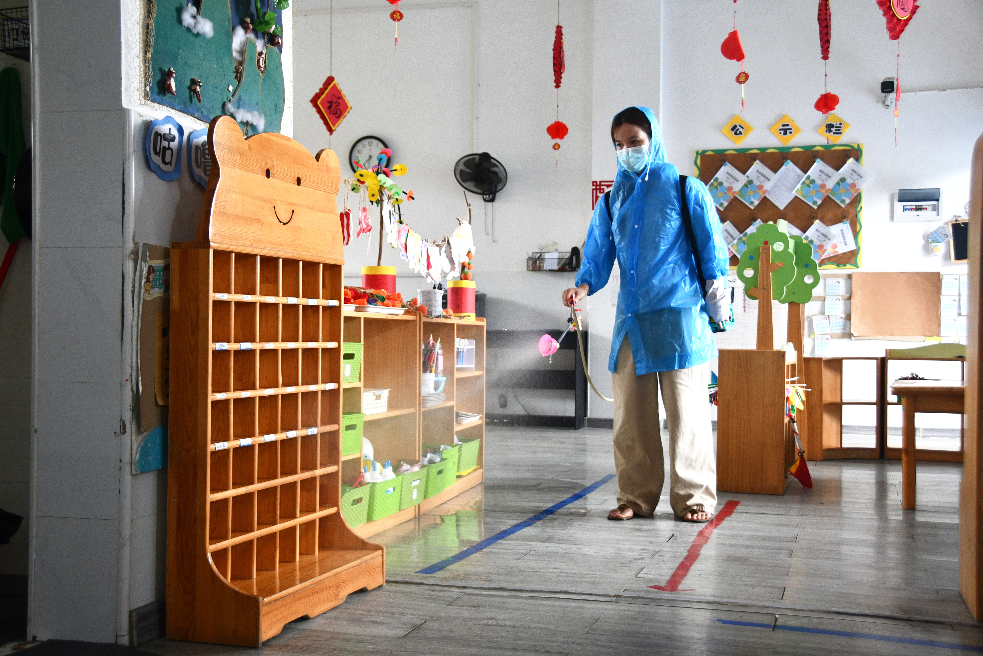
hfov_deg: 45.4
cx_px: 492
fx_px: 1174
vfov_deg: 31.2
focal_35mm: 43
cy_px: 328
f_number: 4
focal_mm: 29
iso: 800
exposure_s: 1/160
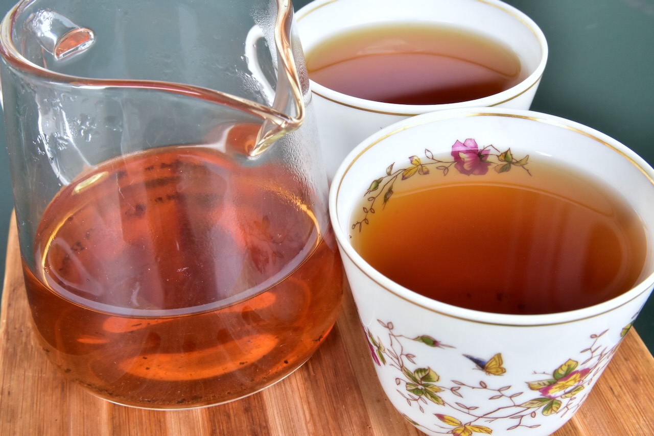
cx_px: 327
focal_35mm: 57
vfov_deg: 23.8
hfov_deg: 35.0
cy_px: 218
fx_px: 1036
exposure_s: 1/15
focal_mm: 38
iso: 800
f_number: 18
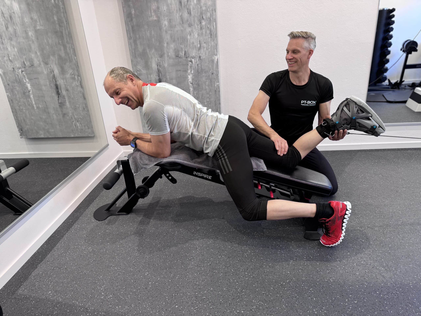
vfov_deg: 56.8
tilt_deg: -22.7
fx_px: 292
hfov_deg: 71.6
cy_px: 158
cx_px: 210
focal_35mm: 24
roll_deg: +4.6
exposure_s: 1/50
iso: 125
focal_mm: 6.76
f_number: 1.78
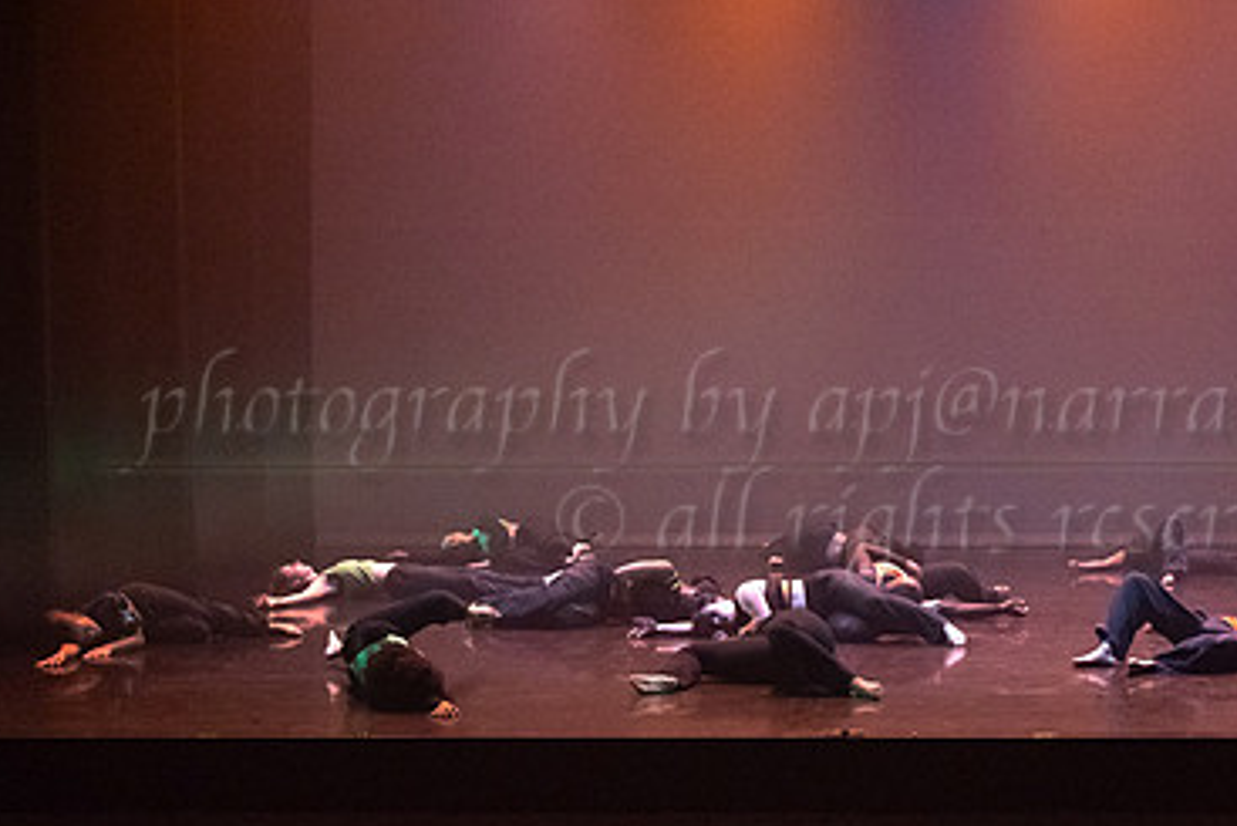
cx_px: 924
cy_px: 460
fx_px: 2681
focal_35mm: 78
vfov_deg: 17.5
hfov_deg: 25.7
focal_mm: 48
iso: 4000
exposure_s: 1/400
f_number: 3.5
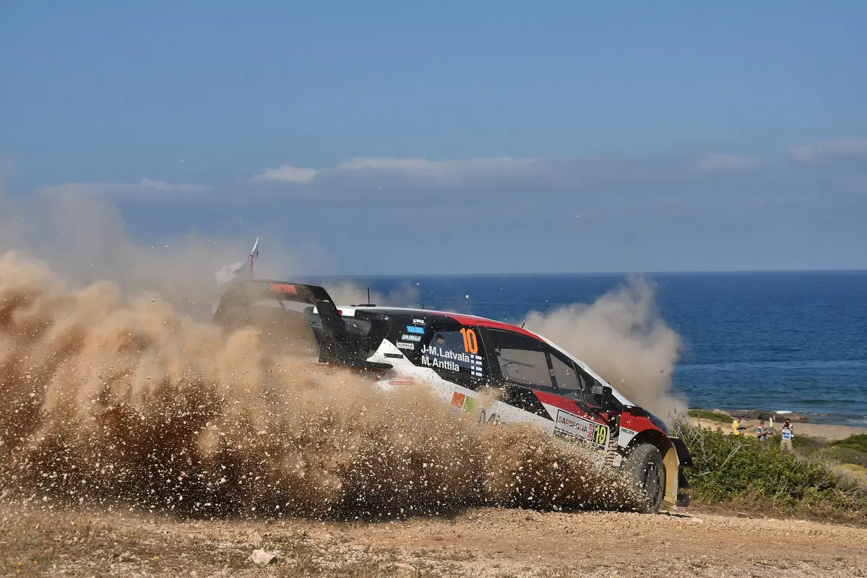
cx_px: 434
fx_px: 1806
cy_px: 289
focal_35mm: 75
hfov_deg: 27.0
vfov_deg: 18.2
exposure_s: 1/1000
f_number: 9
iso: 125
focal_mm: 50
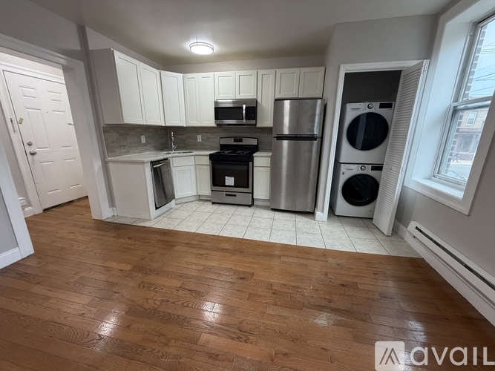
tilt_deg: -14.9
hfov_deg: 102.1
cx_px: 248
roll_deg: +0.5
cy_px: 186
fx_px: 200
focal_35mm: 14
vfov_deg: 85.7
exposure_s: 1/120
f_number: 2.2
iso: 320
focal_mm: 2.22
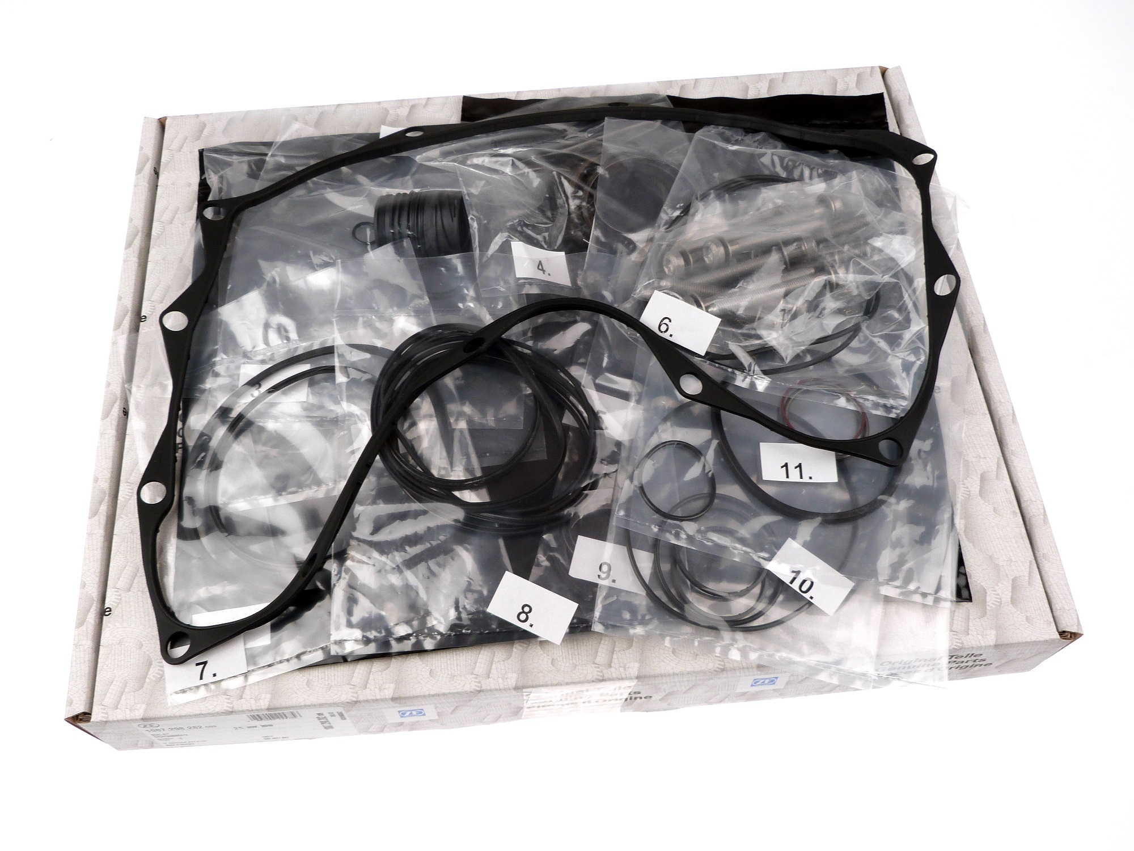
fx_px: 1016
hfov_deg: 58.4
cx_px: 567
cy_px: 426
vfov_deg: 45.4
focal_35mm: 31
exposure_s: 1/100
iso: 100
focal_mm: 5.4
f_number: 3
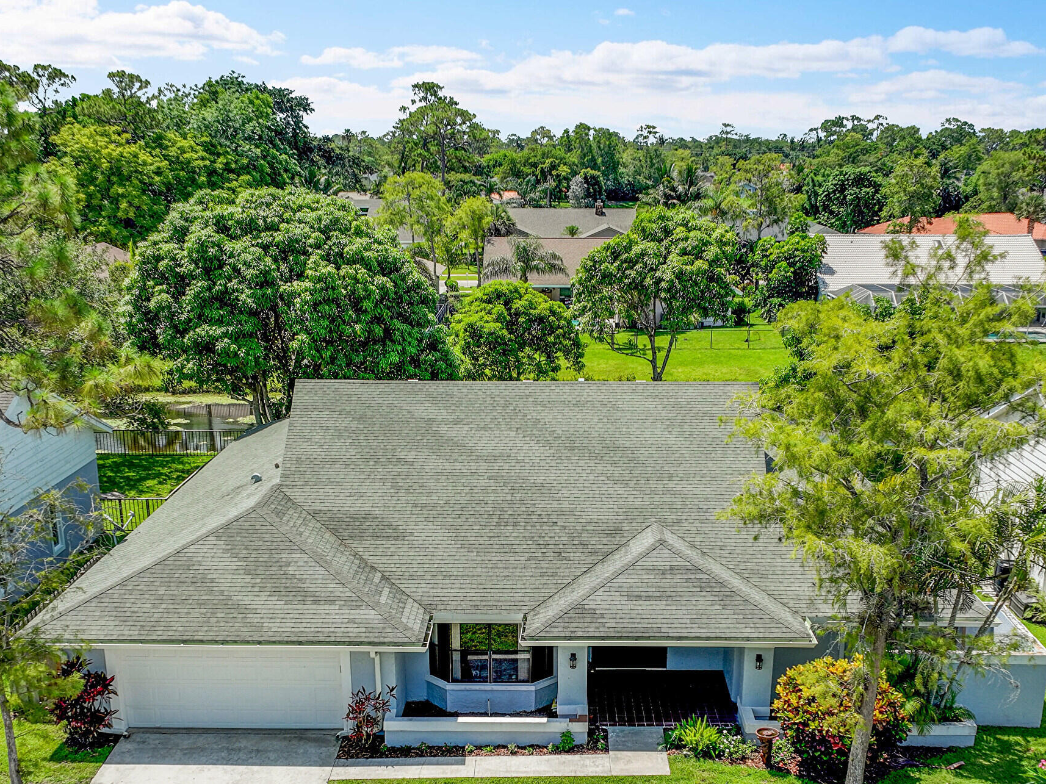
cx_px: 546
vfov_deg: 33.5
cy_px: 613
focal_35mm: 42
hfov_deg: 44.8
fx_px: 1269
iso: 100
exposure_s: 1/2000
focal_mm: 12.3
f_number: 2.8
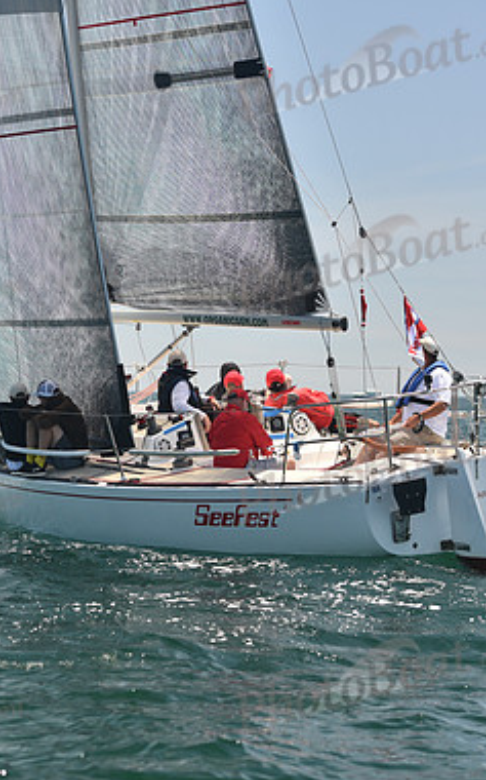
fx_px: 2313
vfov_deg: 19.1
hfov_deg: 12.0
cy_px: 393
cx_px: 131
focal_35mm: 109
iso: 250
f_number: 4.5
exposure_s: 1/800
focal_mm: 70
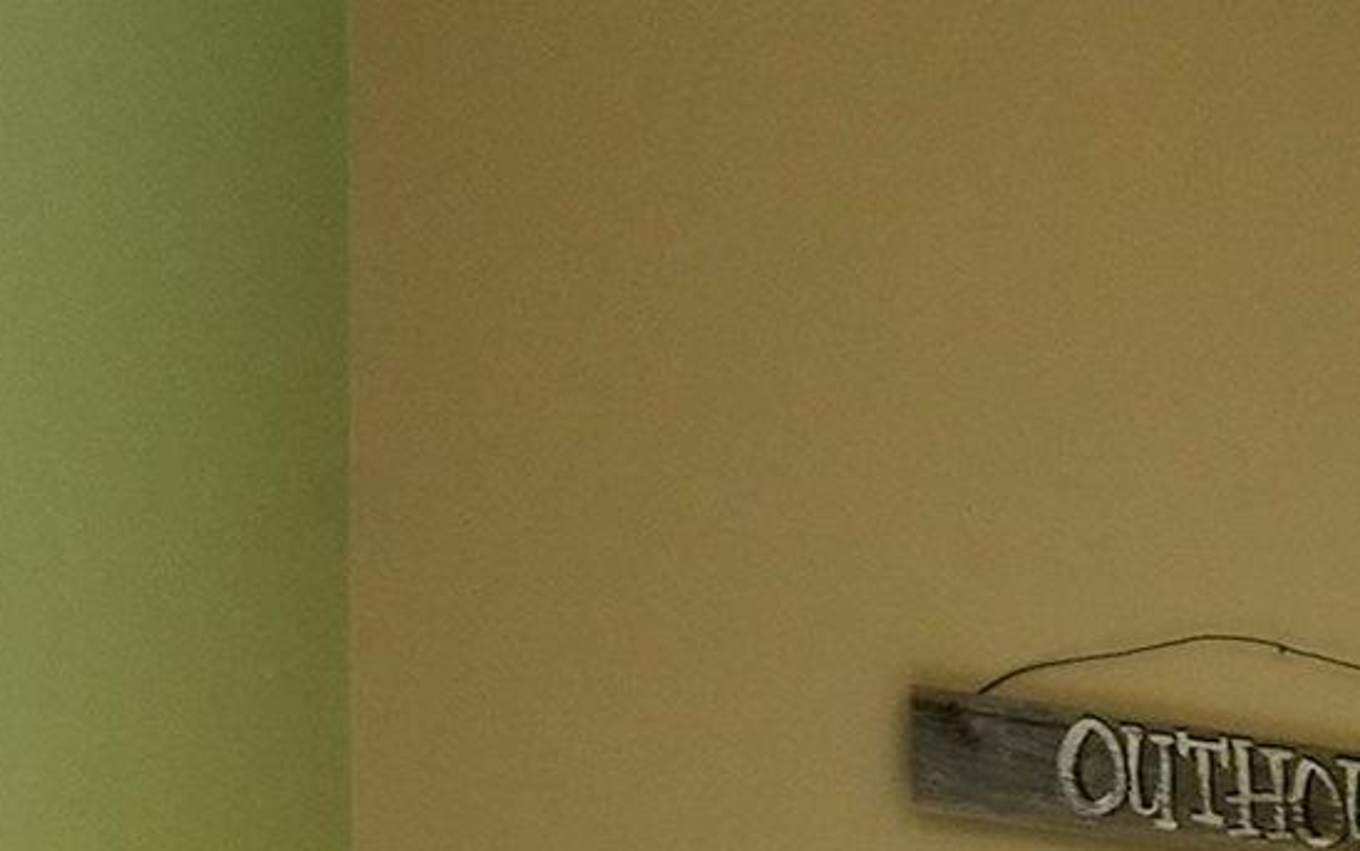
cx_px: 3179
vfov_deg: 13.3
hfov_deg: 15.5
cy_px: 1869
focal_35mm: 80
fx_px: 2966
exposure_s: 1/8
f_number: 10
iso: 2000
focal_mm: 14
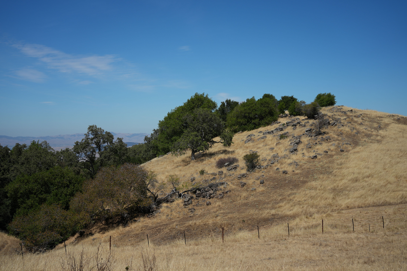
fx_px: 565
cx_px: 204
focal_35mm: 50
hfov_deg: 39.6
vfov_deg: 27.0
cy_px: 136
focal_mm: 50
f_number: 4.5
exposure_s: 1/2500
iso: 200
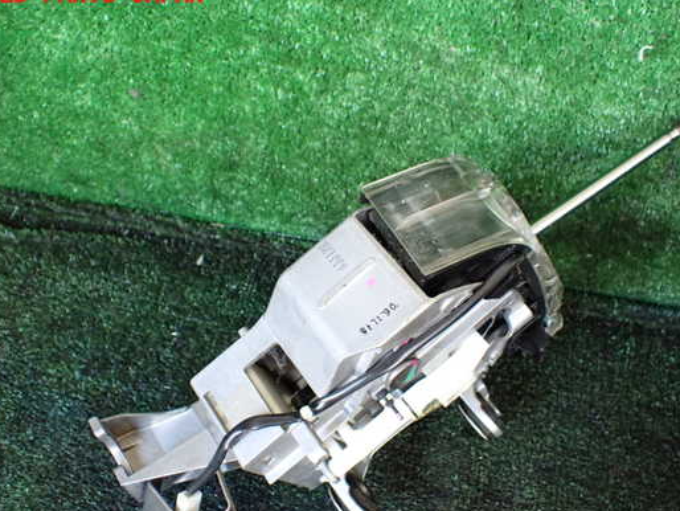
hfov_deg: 52.6
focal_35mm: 35
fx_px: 688
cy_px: 275
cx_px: 360
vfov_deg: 40.7
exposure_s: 1/125
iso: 800
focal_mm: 5.4
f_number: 2.3
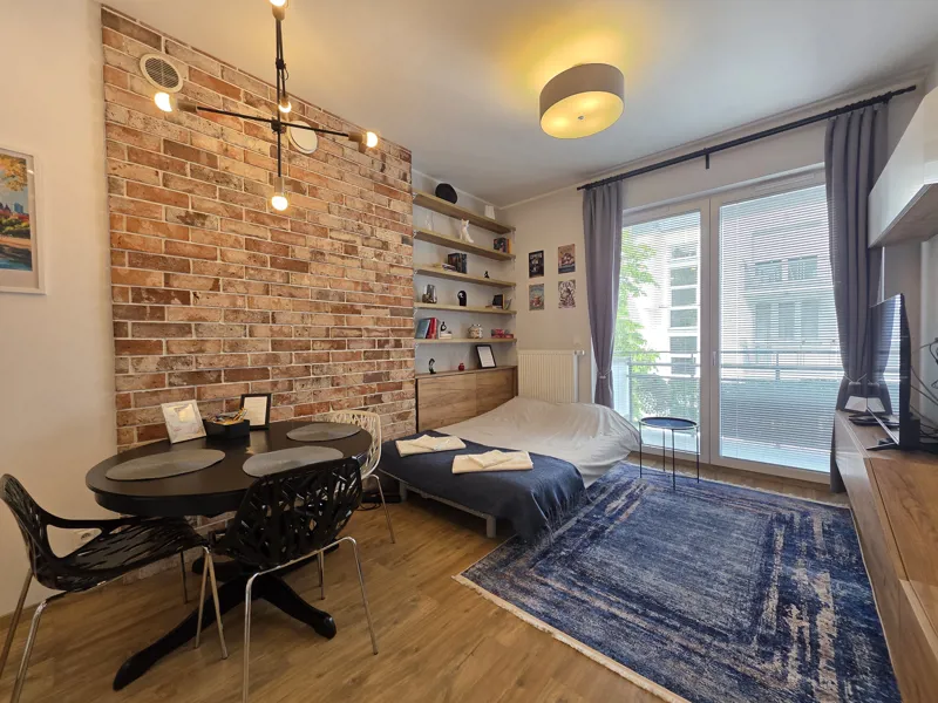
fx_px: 352
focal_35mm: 13
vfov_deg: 89.9
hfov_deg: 106.2
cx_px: 469
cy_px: 352
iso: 100
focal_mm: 2.2
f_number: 1.9
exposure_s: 1/100
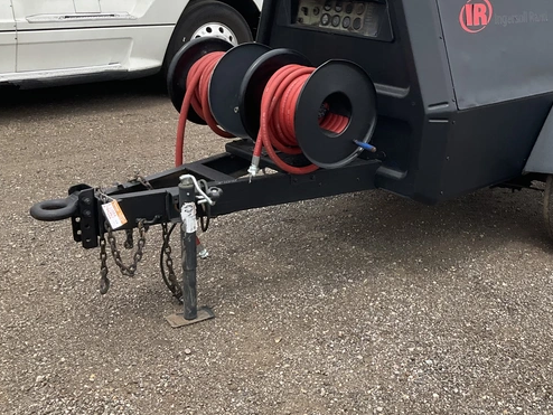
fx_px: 703
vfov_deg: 32.8
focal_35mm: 44
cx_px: 386
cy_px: 163
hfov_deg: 42.1
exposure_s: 1/829
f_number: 1.8
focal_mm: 3
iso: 25
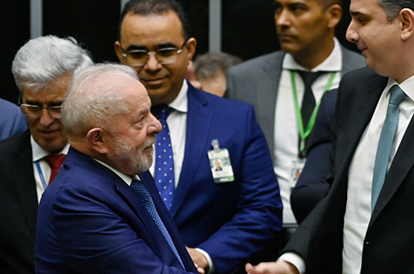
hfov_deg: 3.2
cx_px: 297
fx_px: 7469
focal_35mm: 651
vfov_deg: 2.1
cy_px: 121
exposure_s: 1/125
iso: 3200
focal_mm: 360
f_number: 5.6
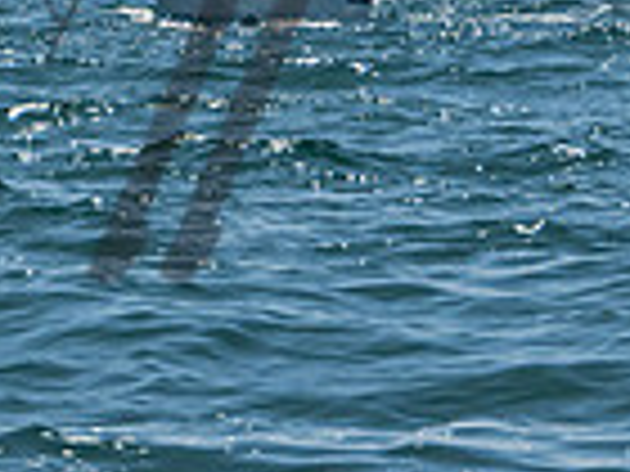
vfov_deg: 2.6
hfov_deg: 3.5
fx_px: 10337
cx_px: -327
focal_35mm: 568
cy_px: -454
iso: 500
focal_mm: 105
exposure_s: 1/4000
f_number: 6.3
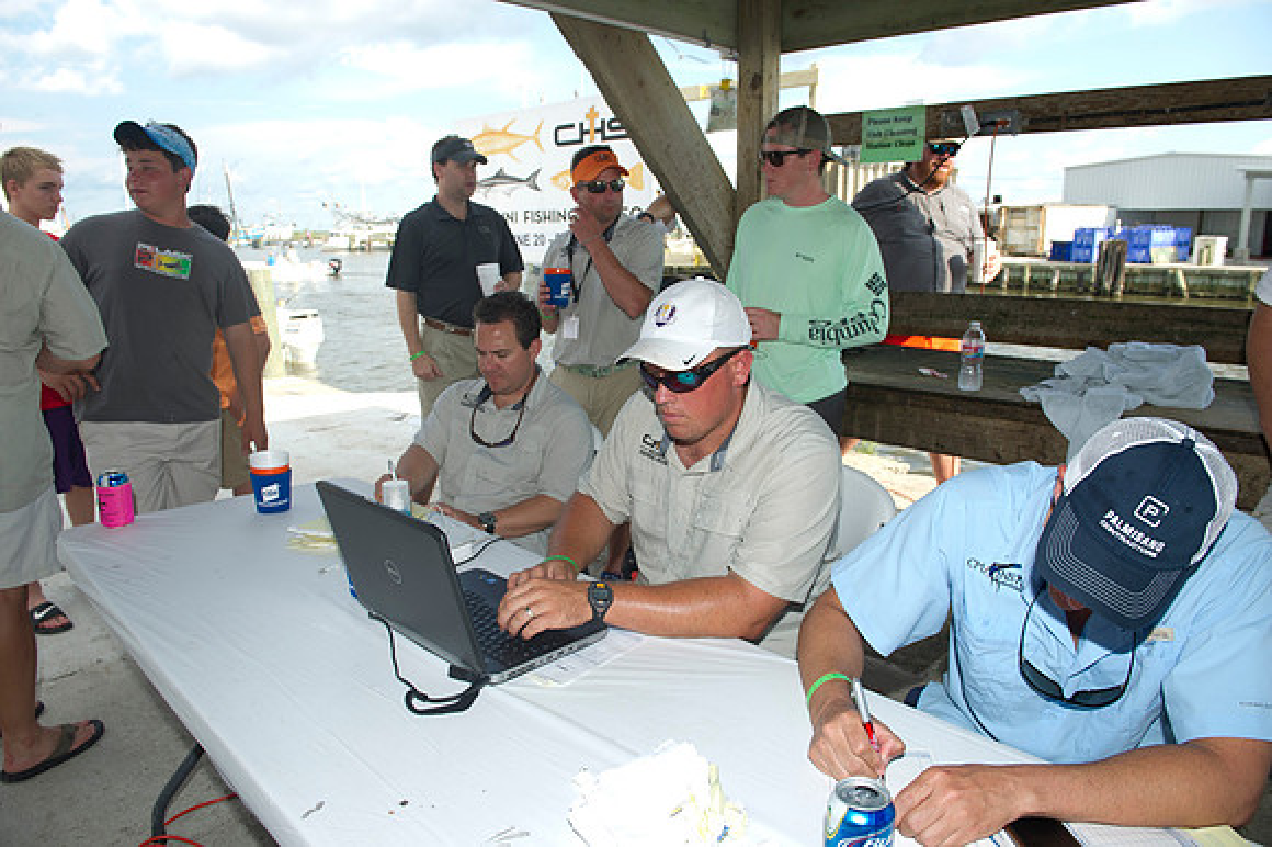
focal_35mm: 24
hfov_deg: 73.8
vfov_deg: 53.1
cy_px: 424
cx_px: 636
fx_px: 847
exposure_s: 1/200
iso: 125
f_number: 5.6
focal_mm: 24
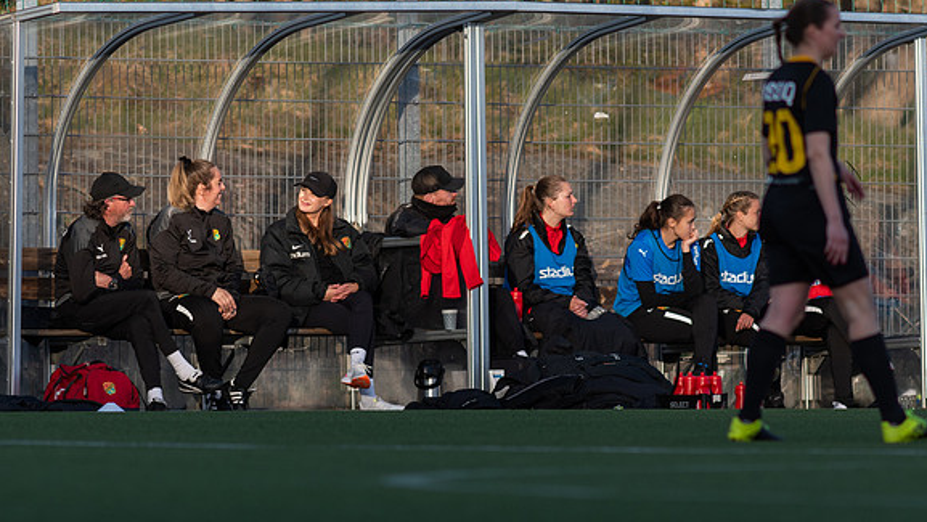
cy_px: 305
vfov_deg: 1.7
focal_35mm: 719
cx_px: 402
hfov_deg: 3.0
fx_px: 17679
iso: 180
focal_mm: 300
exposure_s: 1/1250
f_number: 3.2
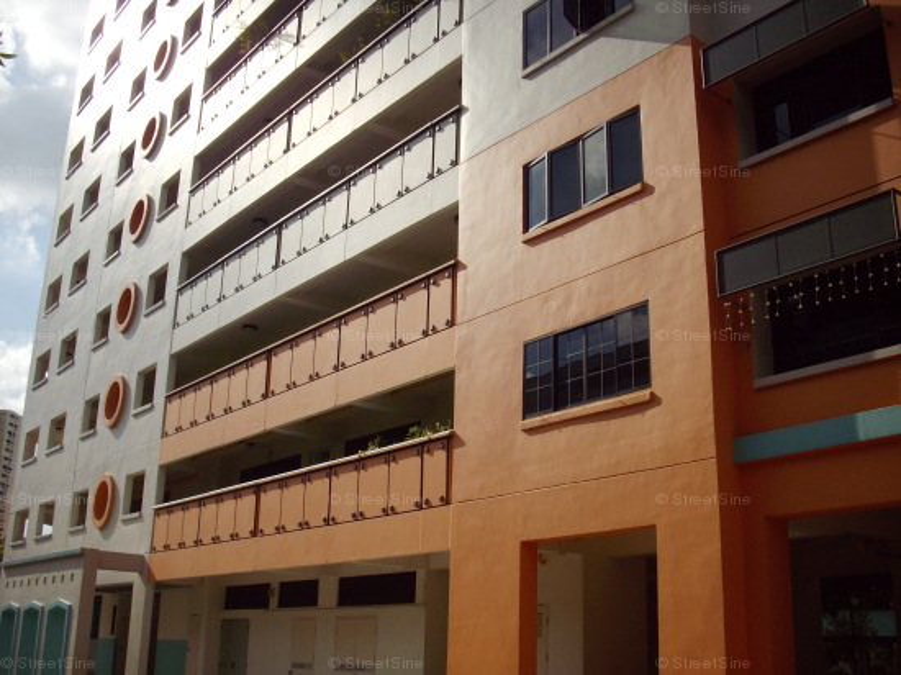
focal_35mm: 37
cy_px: 338
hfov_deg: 50.2
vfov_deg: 38.6
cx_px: 450
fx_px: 963
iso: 80
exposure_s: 1/800
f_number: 5.6
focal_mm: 6.2
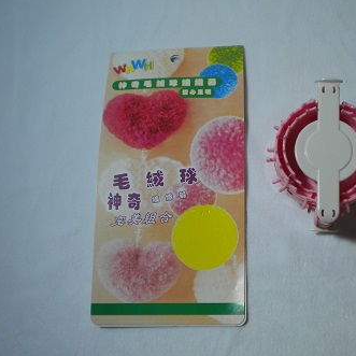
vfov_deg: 34.7
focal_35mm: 49
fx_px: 570
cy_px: 176
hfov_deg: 34.4
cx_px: 237
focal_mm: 7.4
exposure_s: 1/84.7
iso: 80
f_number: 3.5
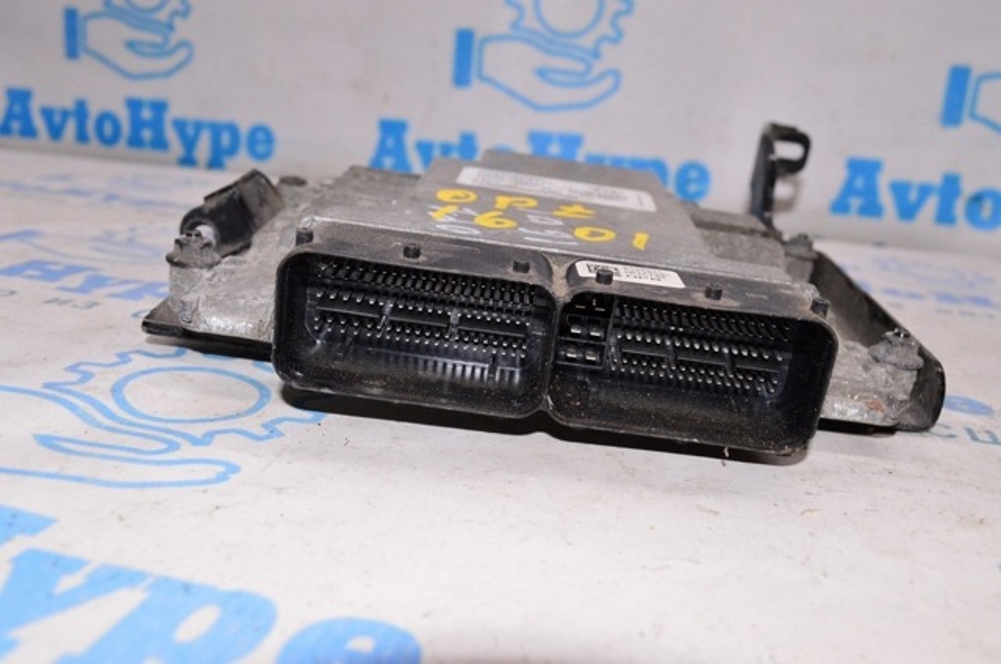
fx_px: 1000
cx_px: 500
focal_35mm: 36
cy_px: 332
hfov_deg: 53.2
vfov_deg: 36.8
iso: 1600
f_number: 8
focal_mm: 24
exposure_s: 1/160
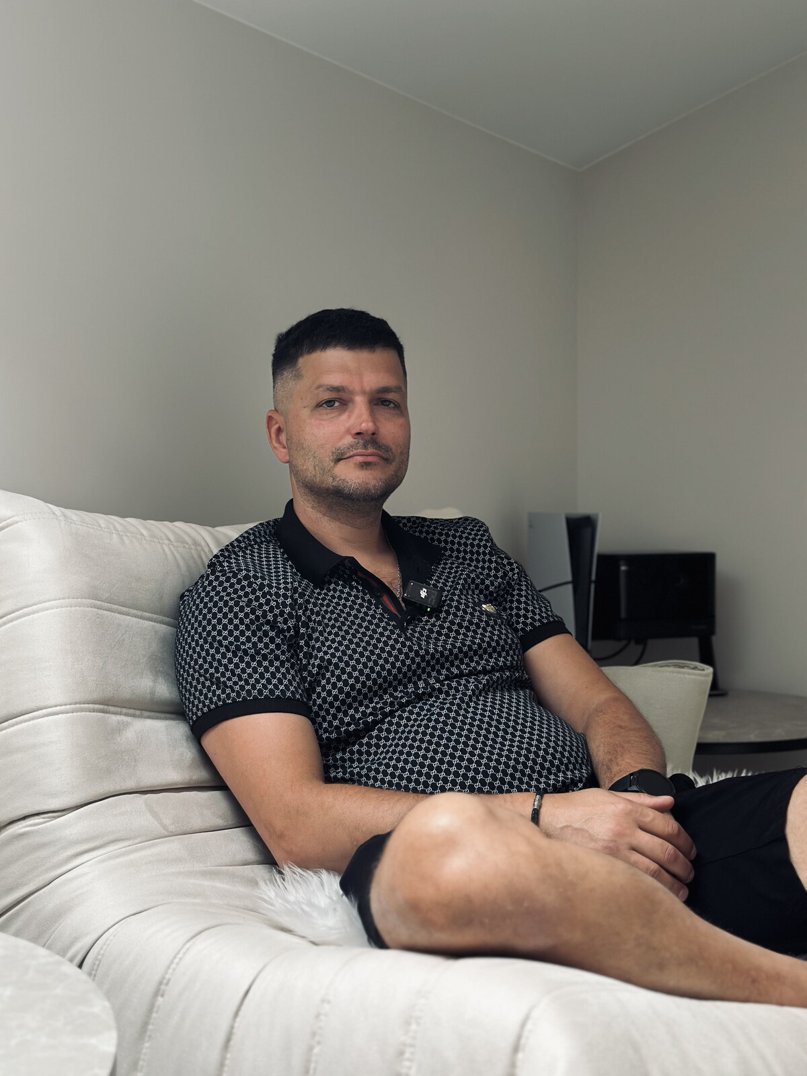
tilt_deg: -1.6
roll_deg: +0.0
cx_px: 404
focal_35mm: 48
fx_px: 1492
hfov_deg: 30.3
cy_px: 538
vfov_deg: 39.7
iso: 100
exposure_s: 1/126
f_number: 1.78
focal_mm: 6.86
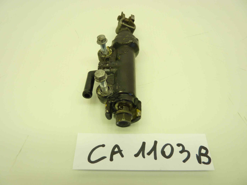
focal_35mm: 25
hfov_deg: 69.4
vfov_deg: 54.9
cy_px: 92
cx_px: 124
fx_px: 178
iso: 80
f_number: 3.3
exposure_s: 1/30
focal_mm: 4.1
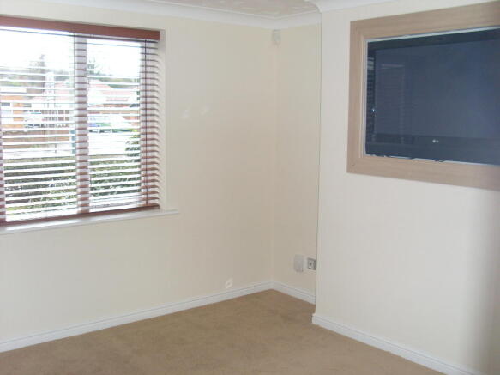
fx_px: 549
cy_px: 188
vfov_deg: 37.7
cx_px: 250
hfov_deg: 49.0
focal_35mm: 38
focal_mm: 6.3
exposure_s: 1/45
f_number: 3
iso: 100
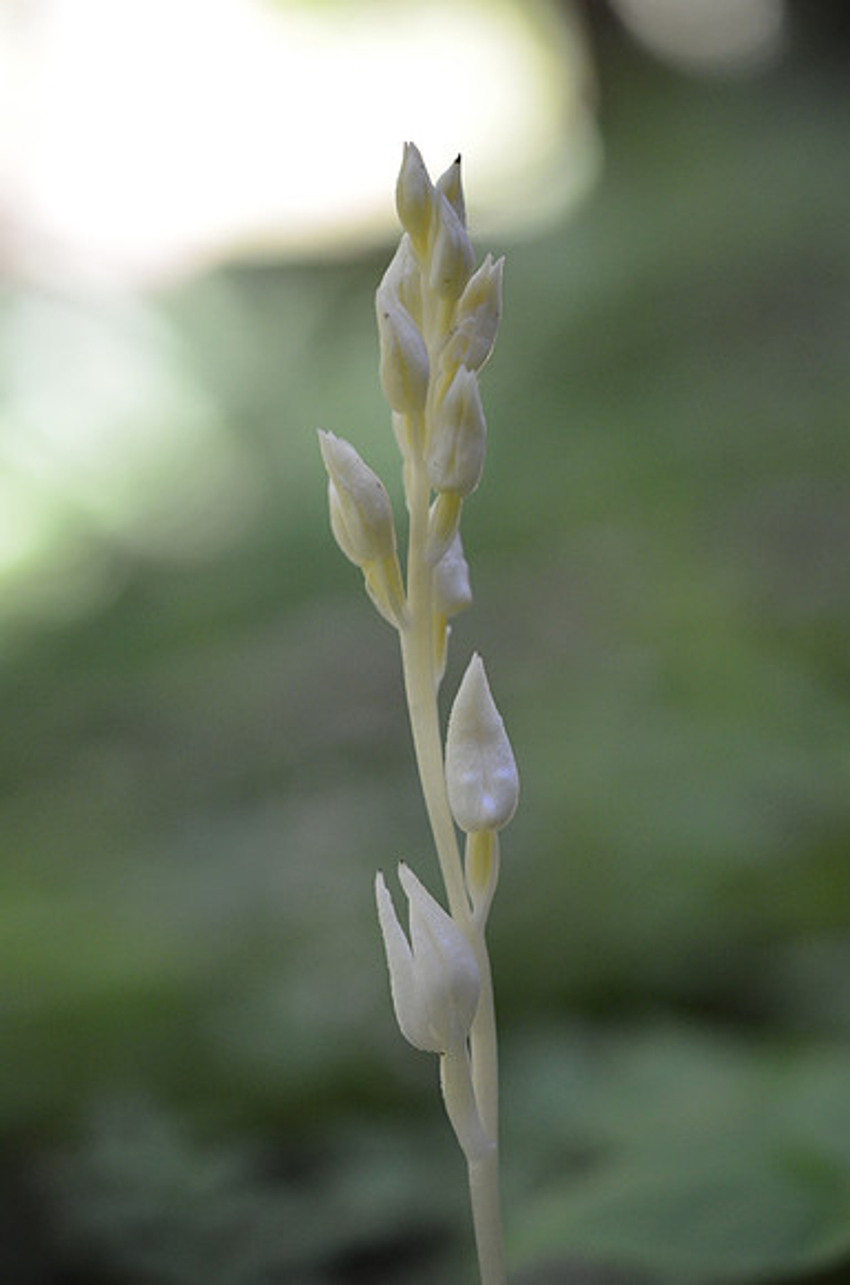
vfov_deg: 33.5
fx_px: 2135
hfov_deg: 22.5
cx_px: 425
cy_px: 642
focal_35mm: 60
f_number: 3.2
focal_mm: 40
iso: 1250
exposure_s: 1/500
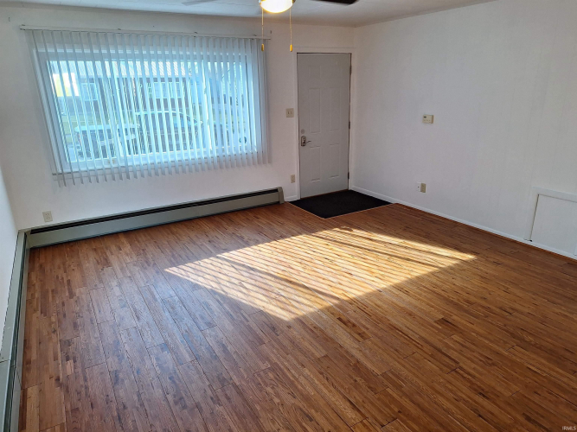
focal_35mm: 23
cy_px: 216
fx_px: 383
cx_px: 288
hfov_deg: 73.9
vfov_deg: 58.9
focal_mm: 5.54
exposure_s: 1/60
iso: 64
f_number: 1.8
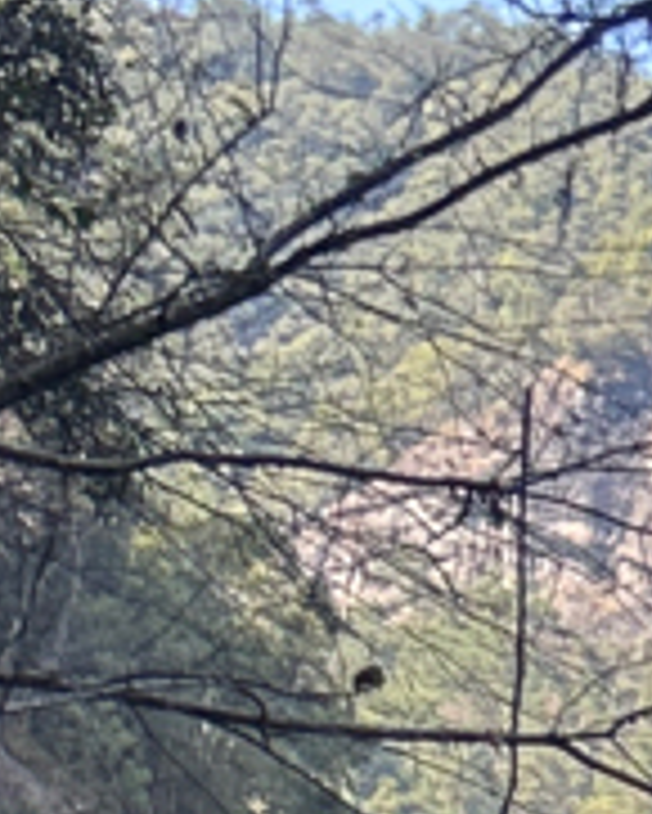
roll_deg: -2.1
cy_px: 2361
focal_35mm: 210
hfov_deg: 6.6
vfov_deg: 8.0
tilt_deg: +7.6
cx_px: 2075
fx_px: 5061
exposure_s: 1/270
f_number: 1.5
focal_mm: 5.7
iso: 40
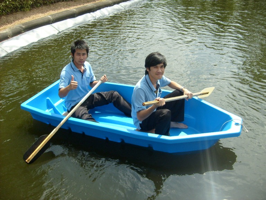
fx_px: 269
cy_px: 100
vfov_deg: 40.7
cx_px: 133
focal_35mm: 35
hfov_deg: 52.6
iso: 80
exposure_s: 1/180
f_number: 7.1
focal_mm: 5.8
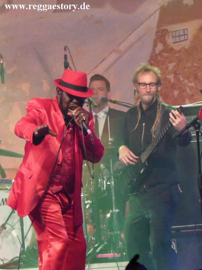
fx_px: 1494
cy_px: 135
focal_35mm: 192
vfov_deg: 10.3
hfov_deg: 7.7
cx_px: 101
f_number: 2.8
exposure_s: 1/60
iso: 640
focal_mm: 34.5
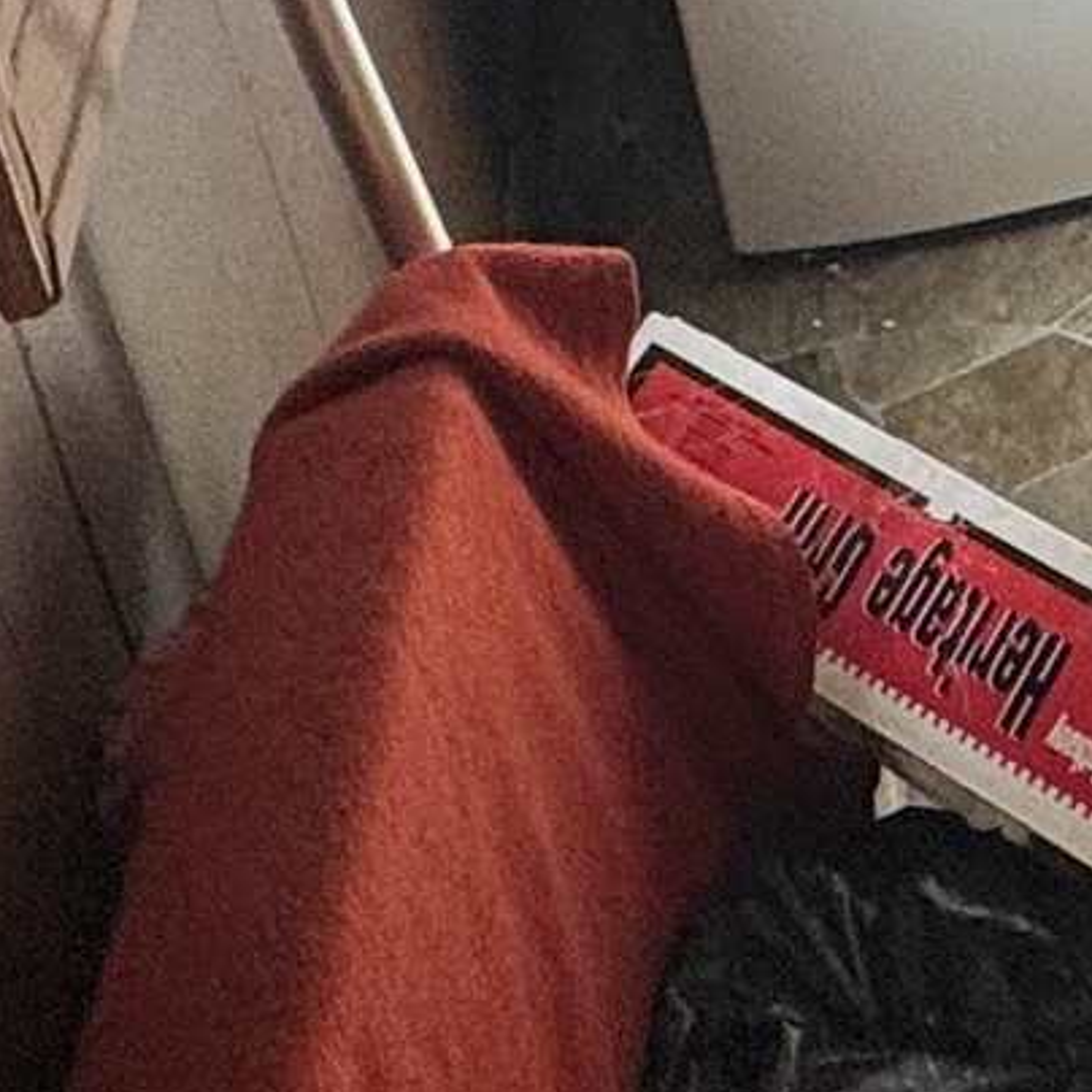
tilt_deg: -22.3
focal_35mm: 94
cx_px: 2308
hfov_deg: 14.6
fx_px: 3355
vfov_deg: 16.6
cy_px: -622
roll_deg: +0.3
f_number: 2.2
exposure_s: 1/99
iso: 125
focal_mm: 2.22
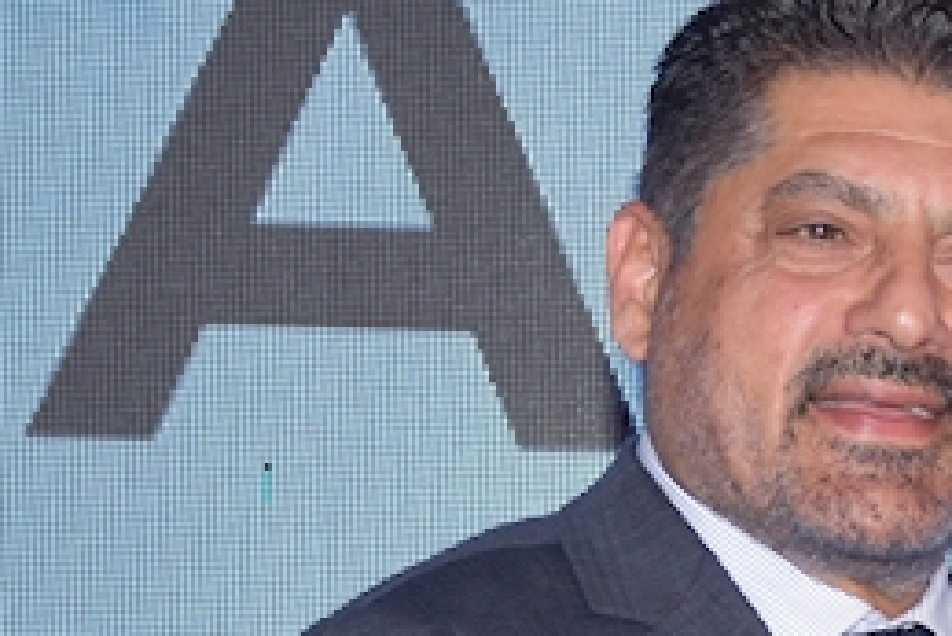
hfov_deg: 6.9
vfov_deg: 4.7
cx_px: 1643
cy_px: 643
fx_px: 7726
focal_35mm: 292
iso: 200
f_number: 5
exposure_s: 1/100
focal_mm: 42
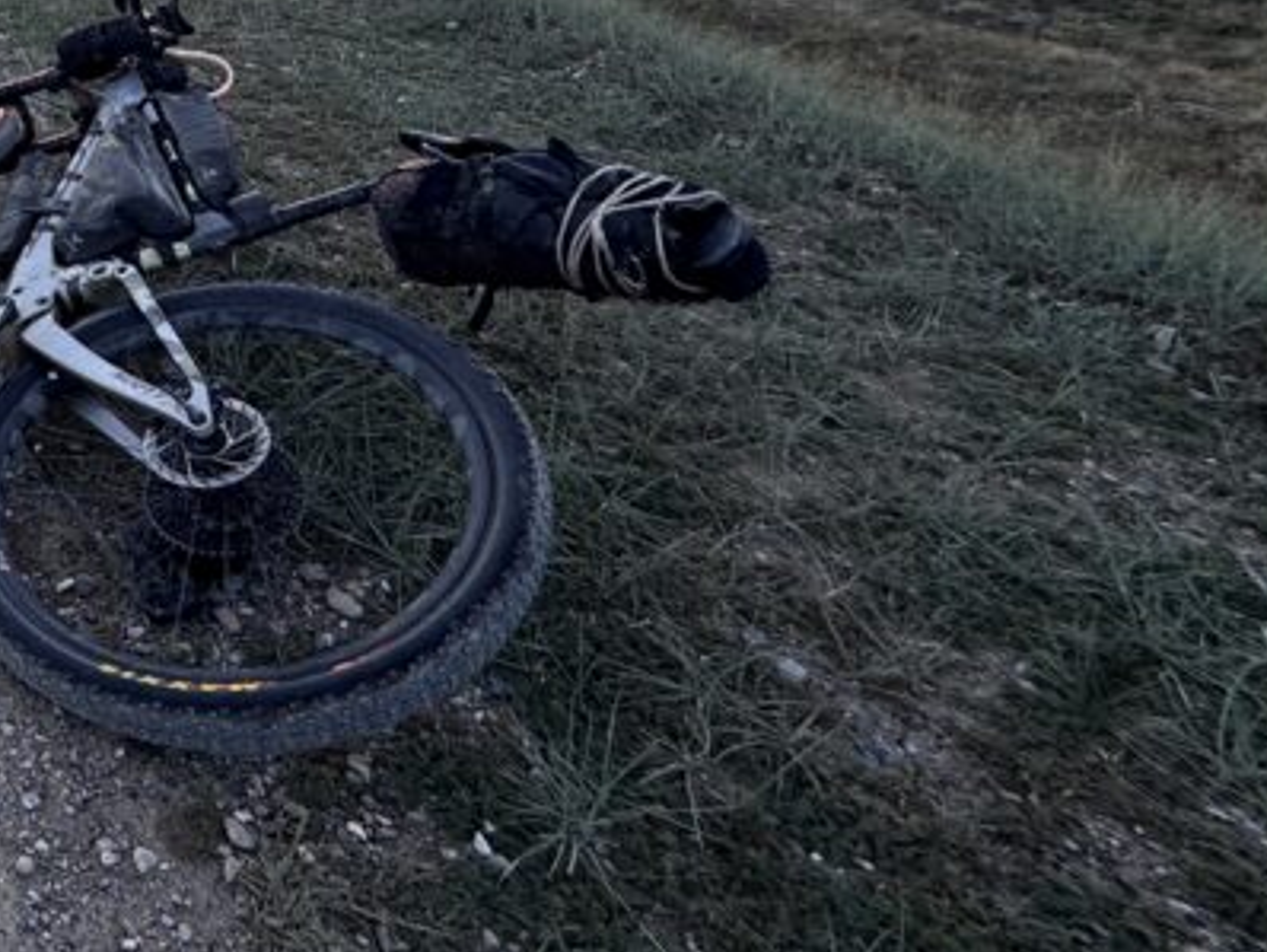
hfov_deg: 37.9
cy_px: -86
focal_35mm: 36
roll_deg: +0.1
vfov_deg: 34.5
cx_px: -267
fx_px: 1318
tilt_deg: -11.3
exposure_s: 1/149
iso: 40
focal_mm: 2.22
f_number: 2.2
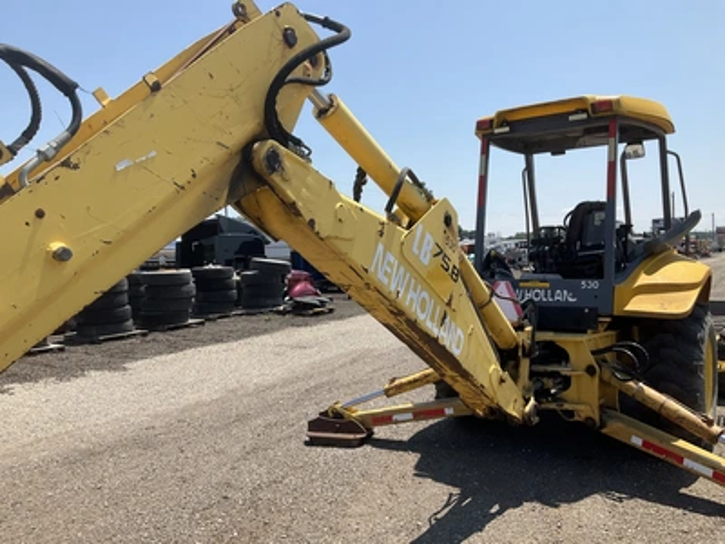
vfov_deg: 48.2
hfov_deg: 61.7
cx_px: 362
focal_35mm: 29
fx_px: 607
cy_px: 272
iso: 25
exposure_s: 1/1730
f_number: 1.8
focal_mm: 3
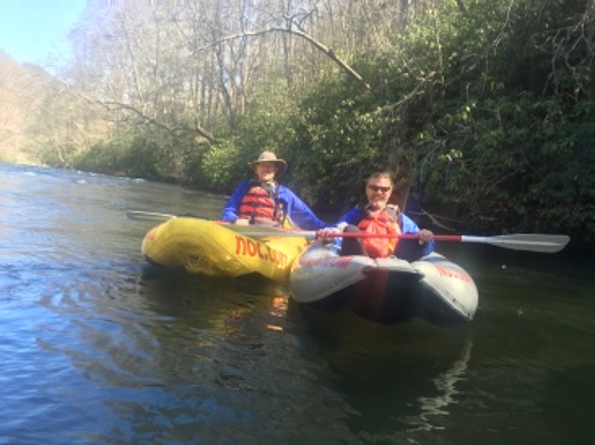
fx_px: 498
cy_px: 222
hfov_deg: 61.7
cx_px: 298
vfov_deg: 48.2
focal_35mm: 29
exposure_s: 1/120
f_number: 2.2
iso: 25
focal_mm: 4.15
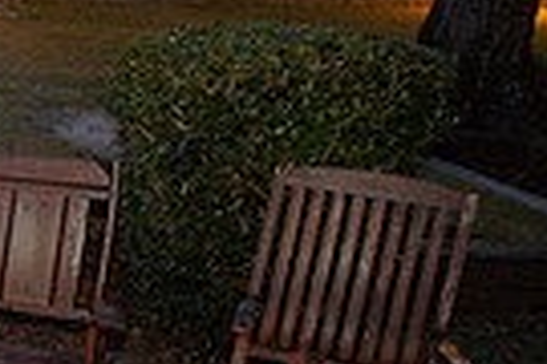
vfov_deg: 18.5
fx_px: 1109
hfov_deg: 21.0
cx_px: -377
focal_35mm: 73
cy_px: 283
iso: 4000
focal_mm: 17
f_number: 2.8
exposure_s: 1/30
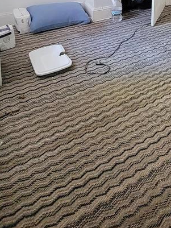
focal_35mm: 35
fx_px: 230
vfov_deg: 41.2
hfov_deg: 36.7
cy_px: -27
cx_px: 169
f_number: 2.2
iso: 1250
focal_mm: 2.2
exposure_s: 1/24
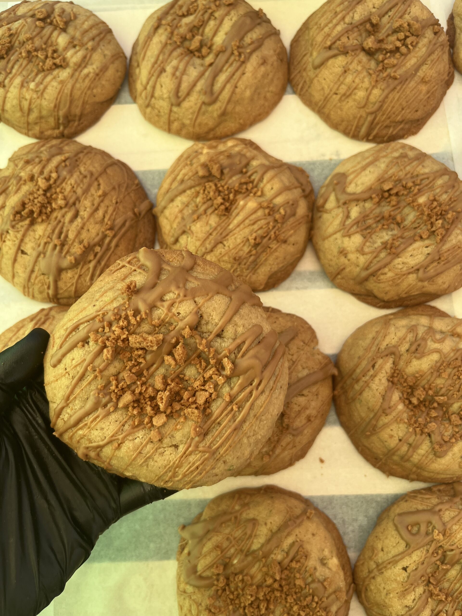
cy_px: 308
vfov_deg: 67.3
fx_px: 463
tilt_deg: -85.4
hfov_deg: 53.1
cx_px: 231
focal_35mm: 26
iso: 50
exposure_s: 1/777
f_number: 1.6
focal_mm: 5.1
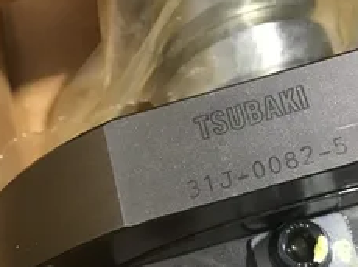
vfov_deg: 26.9
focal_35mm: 54
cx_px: 257
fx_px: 558
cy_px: 169
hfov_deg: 35.0
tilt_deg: -74.1
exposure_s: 1/15
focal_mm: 3.3
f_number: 2.4
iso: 250
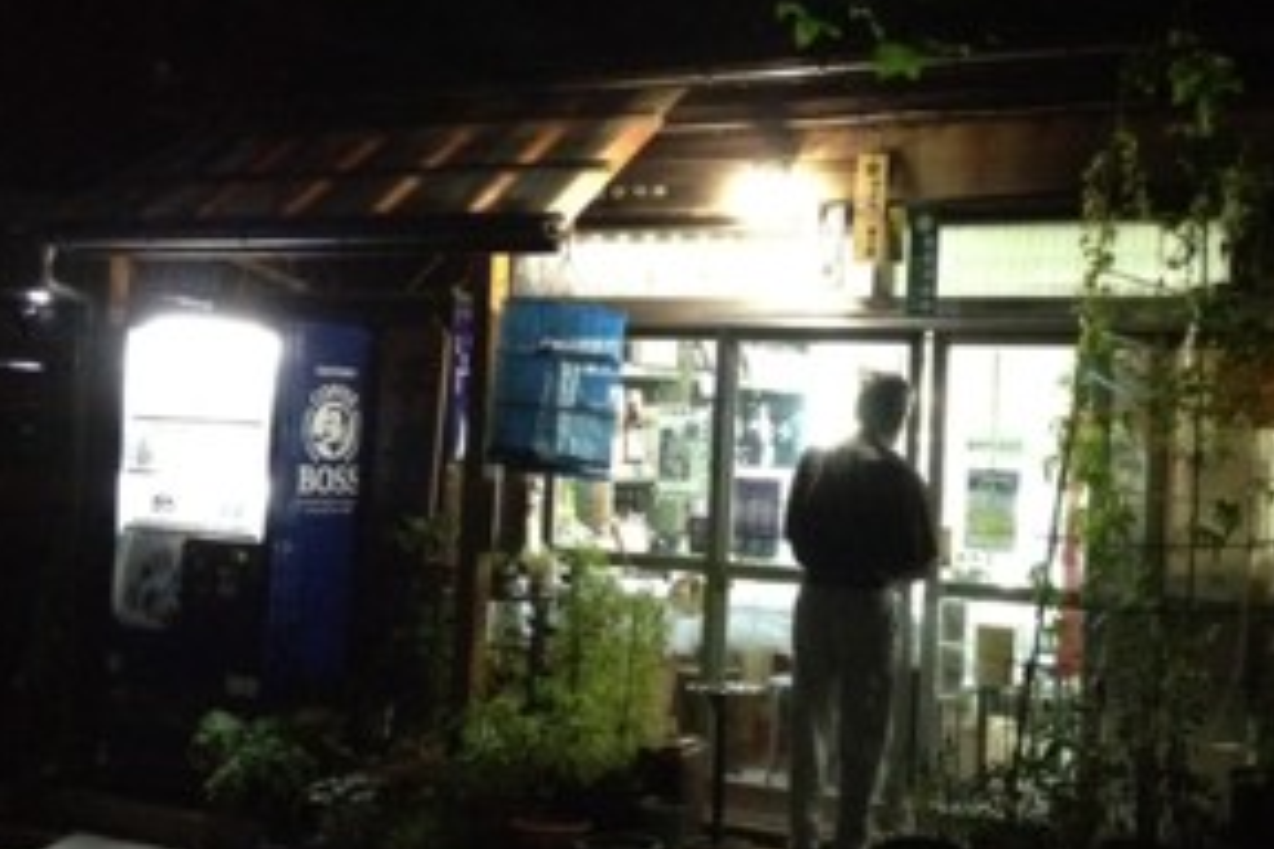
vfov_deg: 23.8
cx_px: 894
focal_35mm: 57
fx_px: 2017
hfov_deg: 34.6
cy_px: 380
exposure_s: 1/17
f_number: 2.4
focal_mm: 4.28
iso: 800
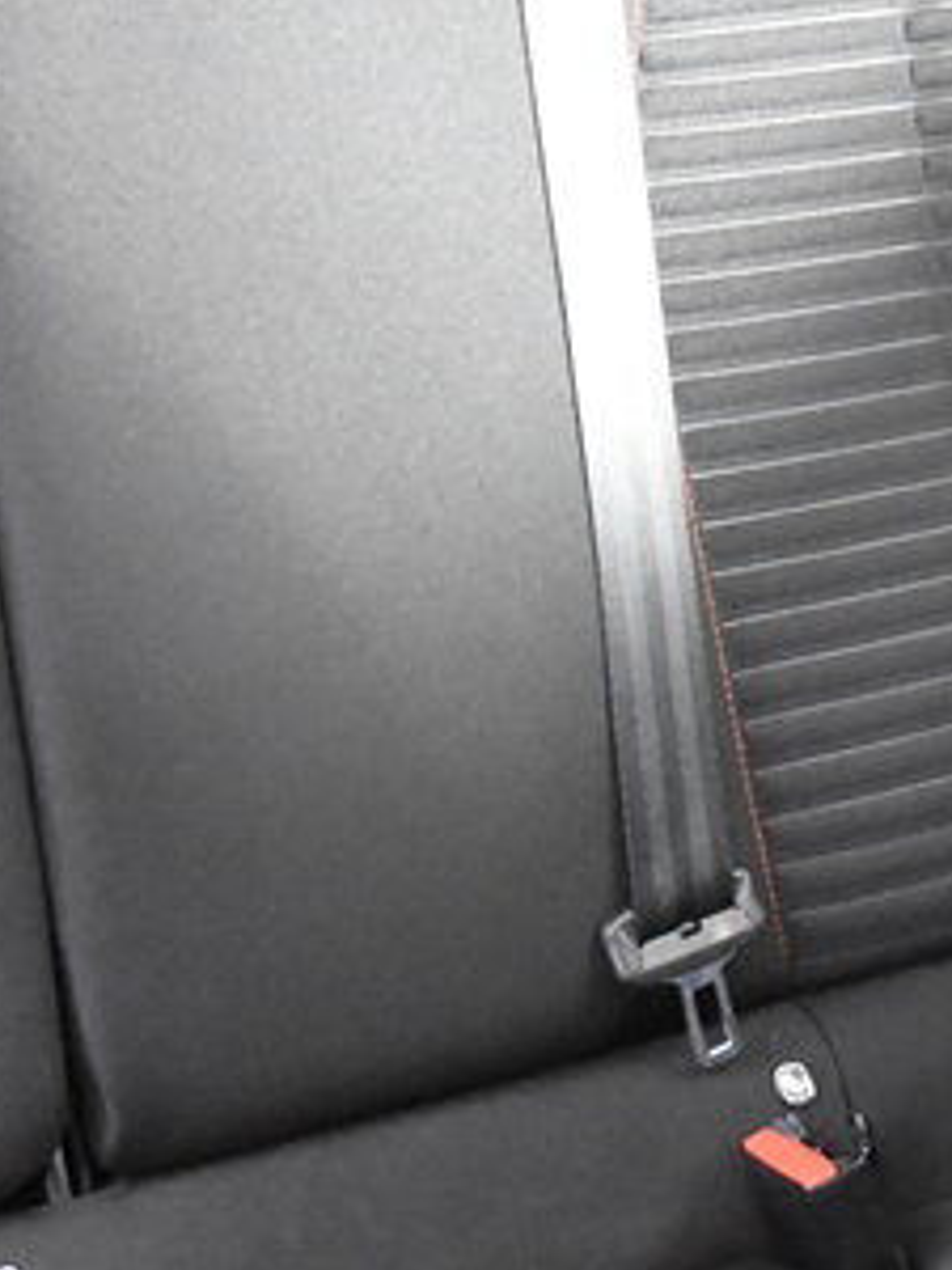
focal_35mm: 84
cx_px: 512
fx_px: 3067
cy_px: 658
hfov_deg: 17.6
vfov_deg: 23.4
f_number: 2.8
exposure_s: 1/25
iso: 9000
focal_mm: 17
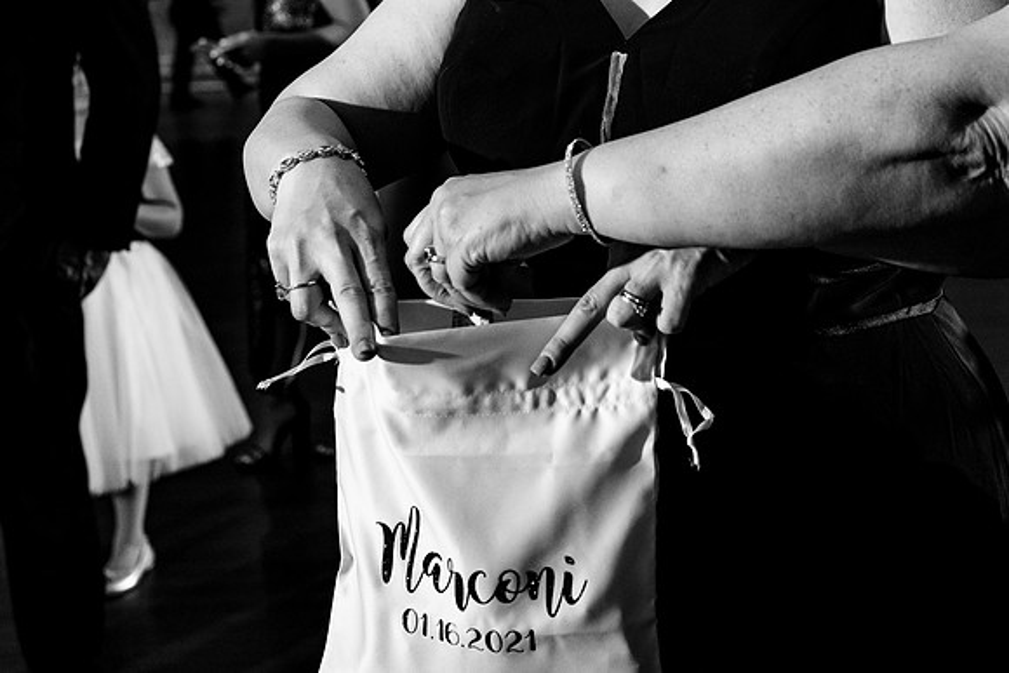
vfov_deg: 22.5
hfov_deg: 33.4
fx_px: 1663
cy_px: 103
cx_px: 686
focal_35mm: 59
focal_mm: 35
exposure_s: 1/125
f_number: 4
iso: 1250
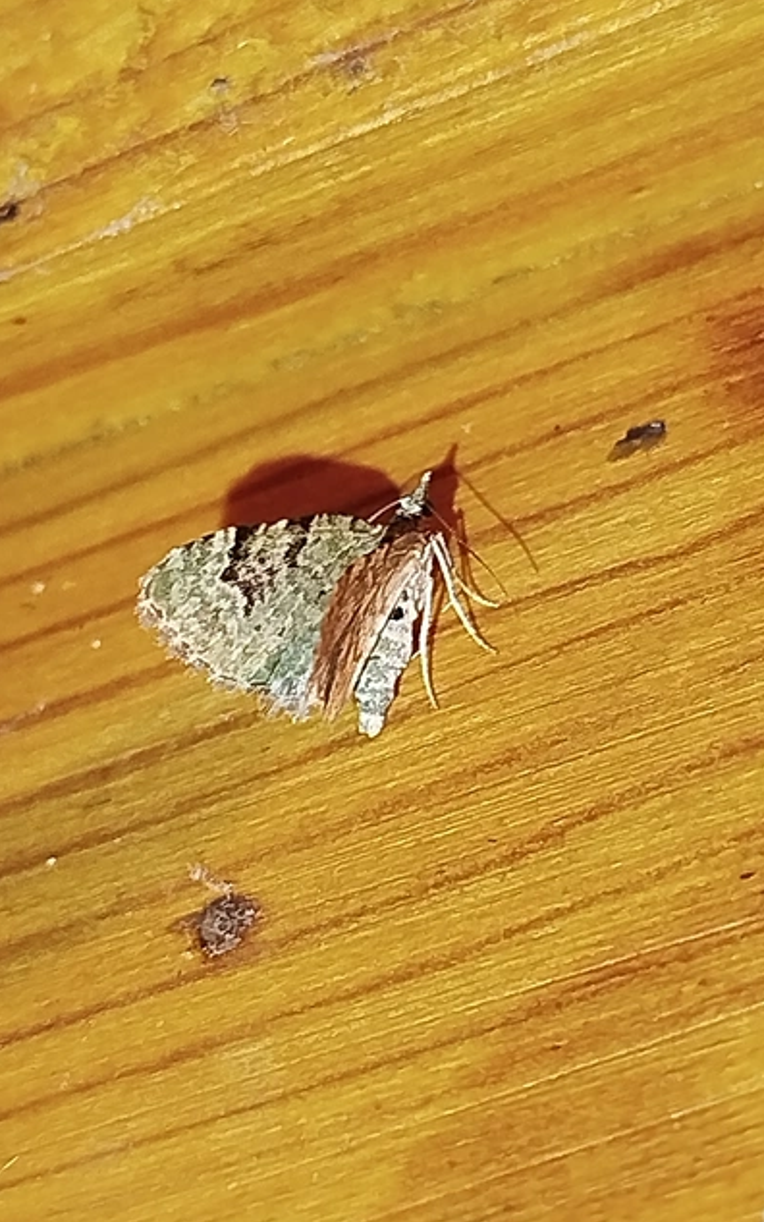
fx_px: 3496
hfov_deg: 12.5
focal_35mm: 105
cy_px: 612
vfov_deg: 19.8
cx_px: 351
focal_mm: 5.31
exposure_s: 1/50
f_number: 1.7
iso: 200
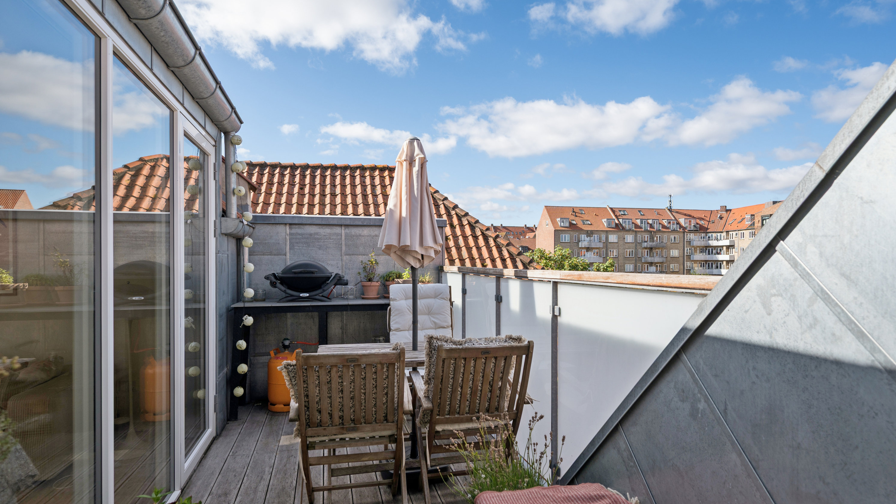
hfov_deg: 86.6
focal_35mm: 20
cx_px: 448
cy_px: 274
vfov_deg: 55.8
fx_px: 475
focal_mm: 19
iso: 180
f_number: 6.3
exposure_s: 1/500
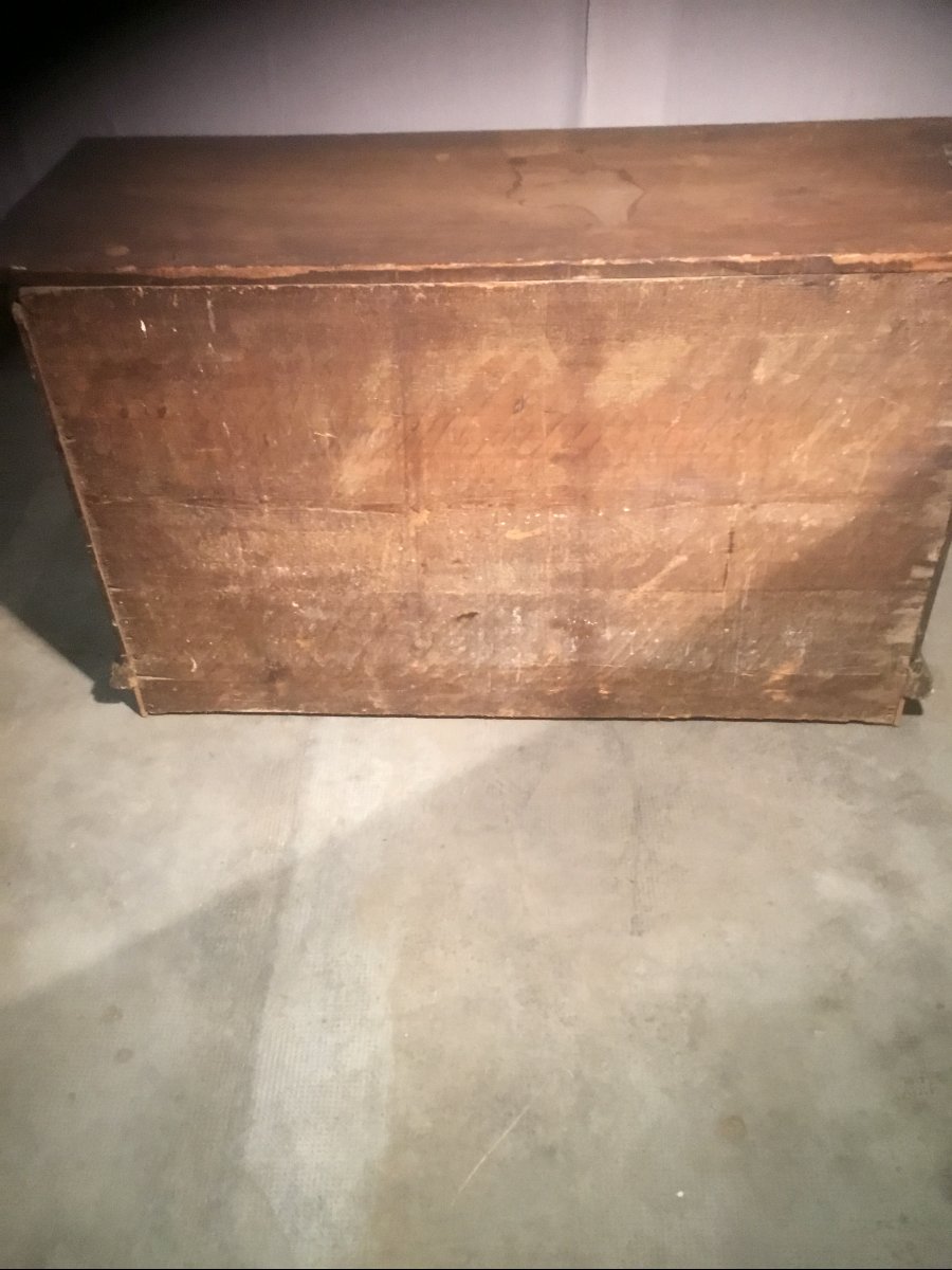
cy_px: 635
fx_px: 1137
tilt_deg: -37.5
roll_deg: +0.2
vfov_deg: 58.4
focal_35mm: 31
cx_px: 476
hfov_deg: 45.4
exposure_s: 1/20
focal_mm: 3.3
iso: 200
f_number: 2.4
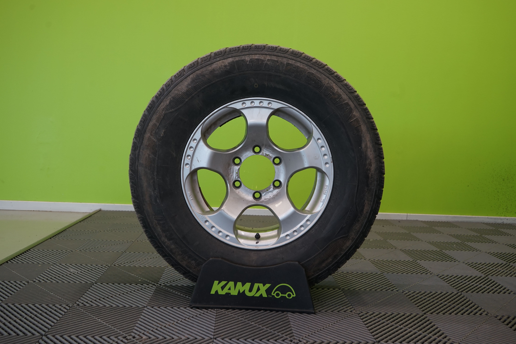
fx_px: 459
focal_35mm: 32
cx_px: 258
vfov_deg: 41.1
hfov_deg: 58.7
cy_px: 172
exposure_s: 1/40
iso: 500
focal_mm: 32
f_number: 6.3
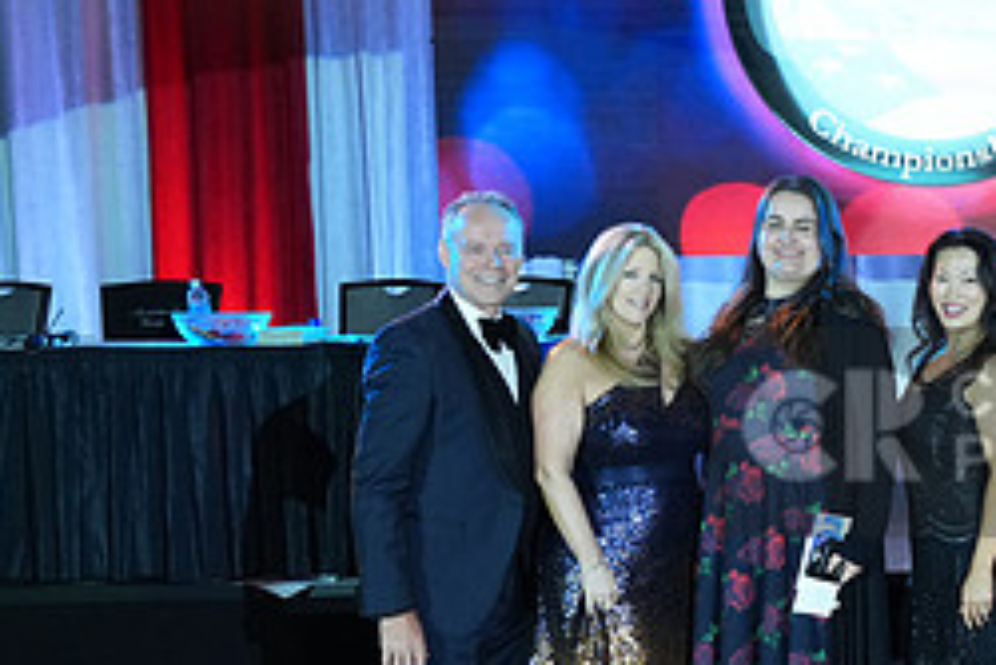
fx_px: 1993
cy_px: 432
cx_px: 1143
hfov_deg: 25.6
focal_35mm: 72
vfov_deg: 18.9
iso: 2500
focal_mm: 31
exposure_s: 1/320
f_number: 4.5
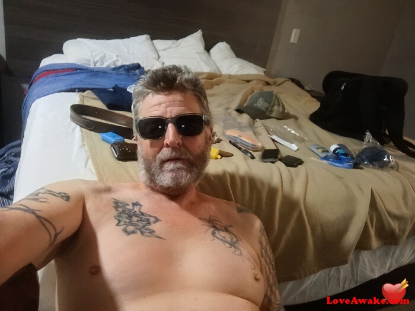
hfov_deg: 67.3
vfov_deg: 53.1
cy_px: 156
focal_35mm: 26
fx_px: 312
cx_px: 208
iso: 1607
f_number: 2
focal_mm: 2.79
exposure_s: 1/20
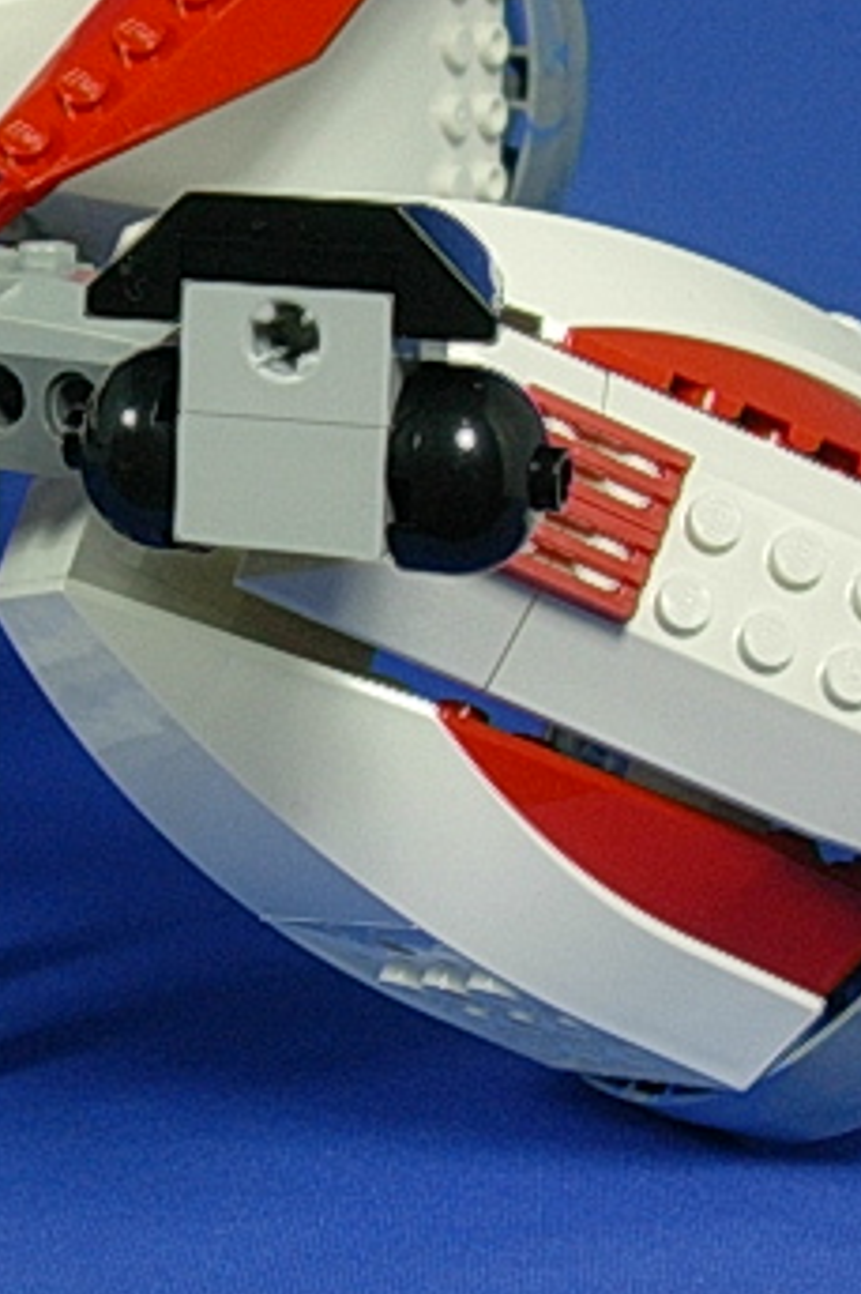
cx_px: 86
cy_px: 497
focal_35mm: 93
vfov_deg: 21.9
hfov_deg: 14.5
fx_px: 3339
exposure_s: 1/25.3
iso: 70
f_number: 3
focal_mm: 7.3
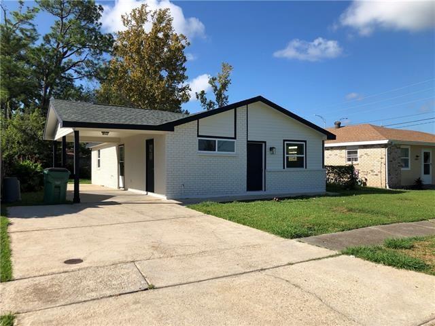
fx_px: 352
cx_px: 218
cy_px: 163
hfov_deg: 63.4
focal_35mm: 28
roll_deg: -0.2
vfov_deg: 49.7
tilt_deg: +2.0
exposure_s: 1/1869
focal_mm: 3.99
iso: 20
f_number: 1.8
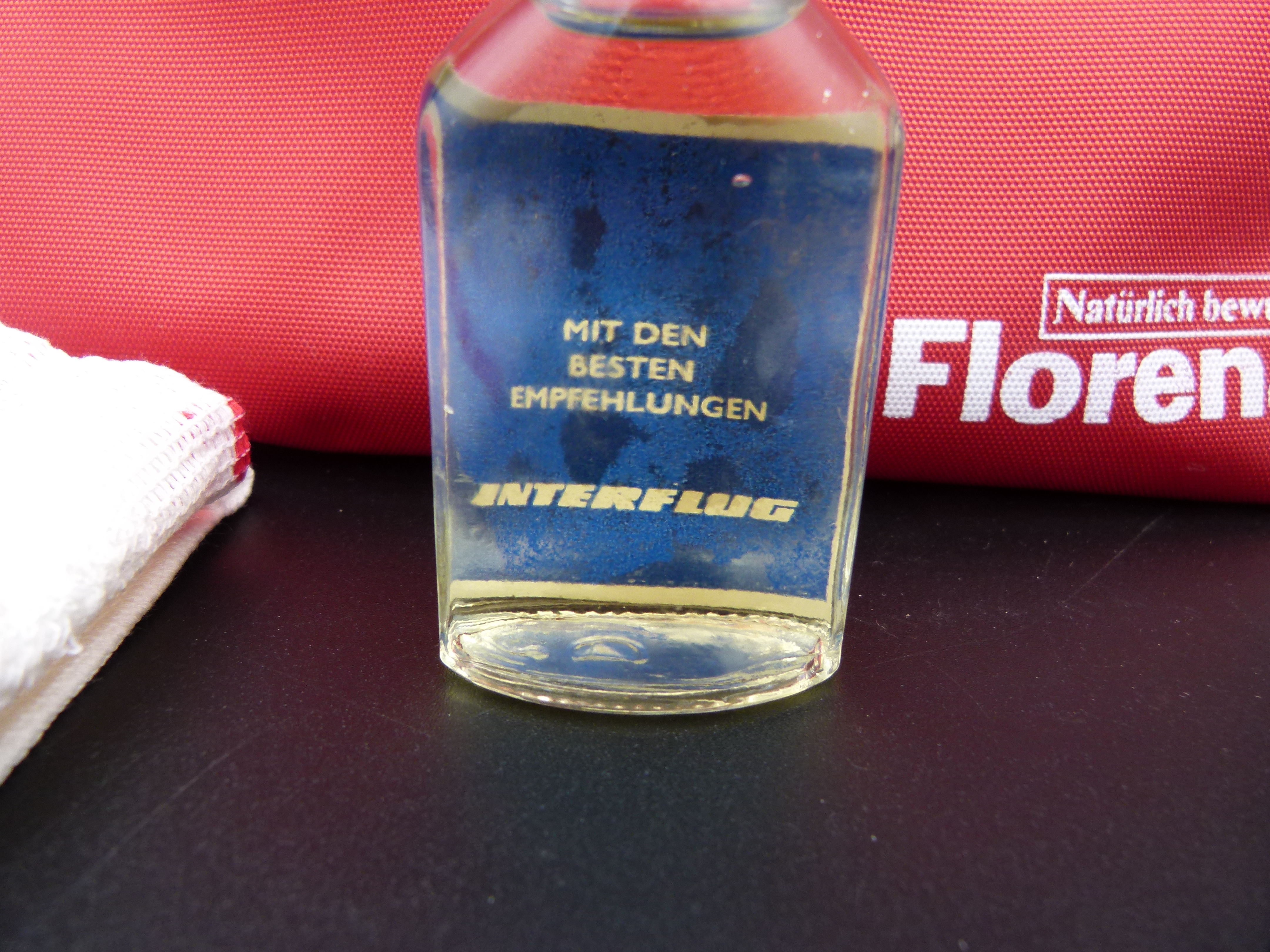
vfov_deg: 54.9
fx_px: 917
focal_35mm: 25
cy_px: 476
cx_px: 635
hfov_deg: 69.4
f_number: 2.8
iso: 125
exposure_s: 1/60
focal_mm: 4.5
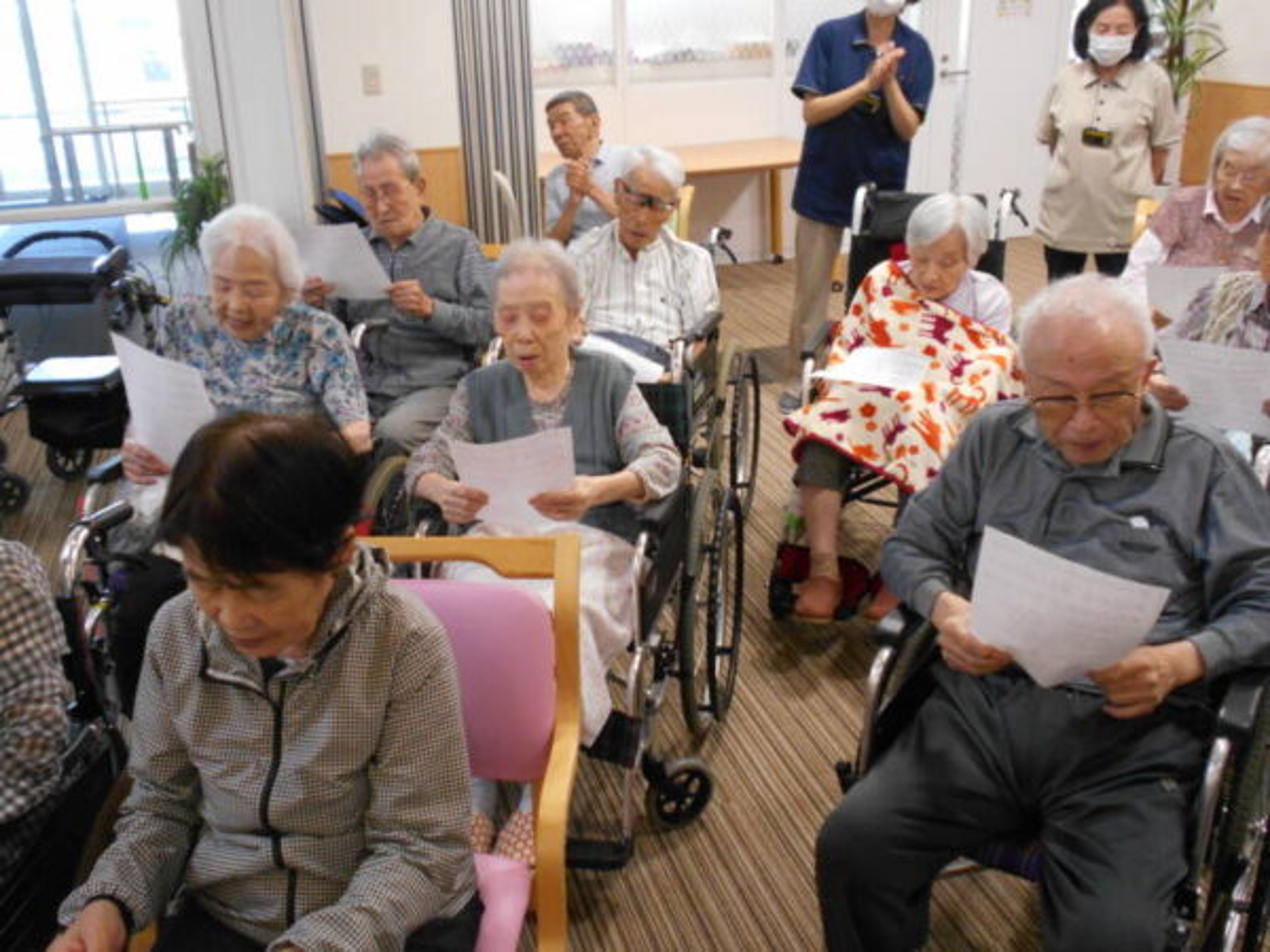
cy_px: 476
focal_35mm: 34
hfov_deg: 54.0
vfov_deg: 41.8
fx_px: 1247
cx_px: 635
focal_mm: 5.8
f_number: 3.6
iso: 400
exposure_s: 1/30
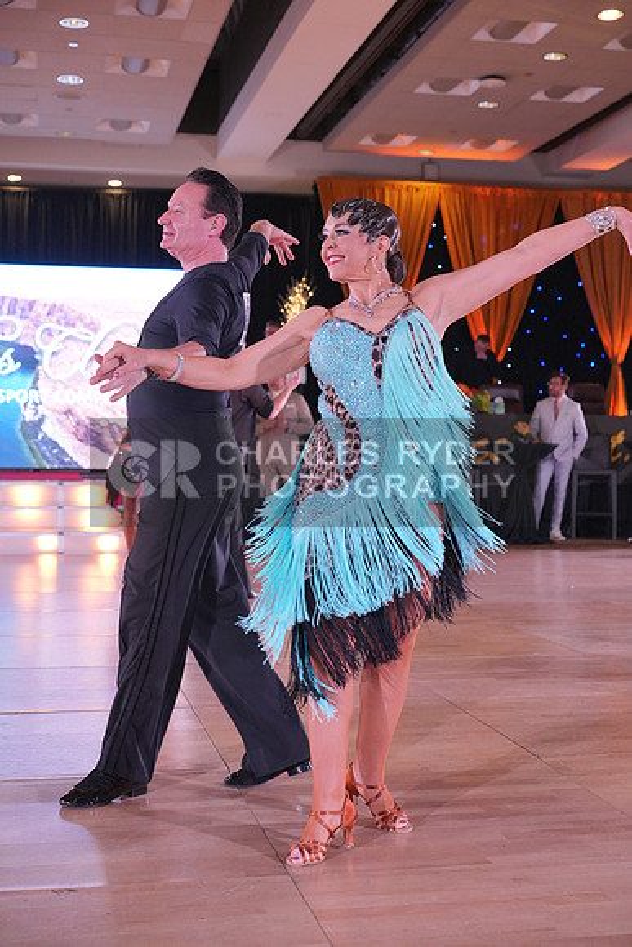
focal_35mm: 50
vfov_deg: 39.6
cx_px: 316
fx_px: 1316
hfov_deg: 27.0
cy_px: 474
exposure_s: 1/400
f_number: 4
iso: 2500
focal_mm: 50
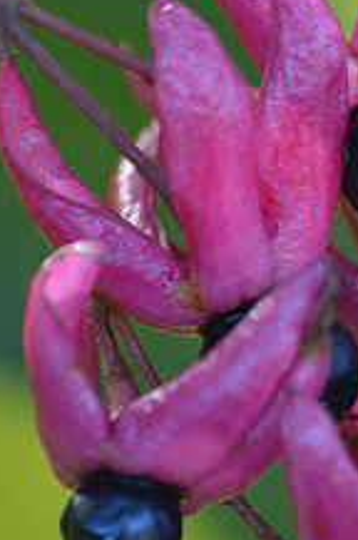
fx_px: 16205
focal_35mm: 1083
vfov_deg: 1.9
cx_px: 418
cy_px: 291
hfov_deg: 1.3
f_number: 5.6
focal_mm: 270
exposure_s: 1/320
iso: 1600
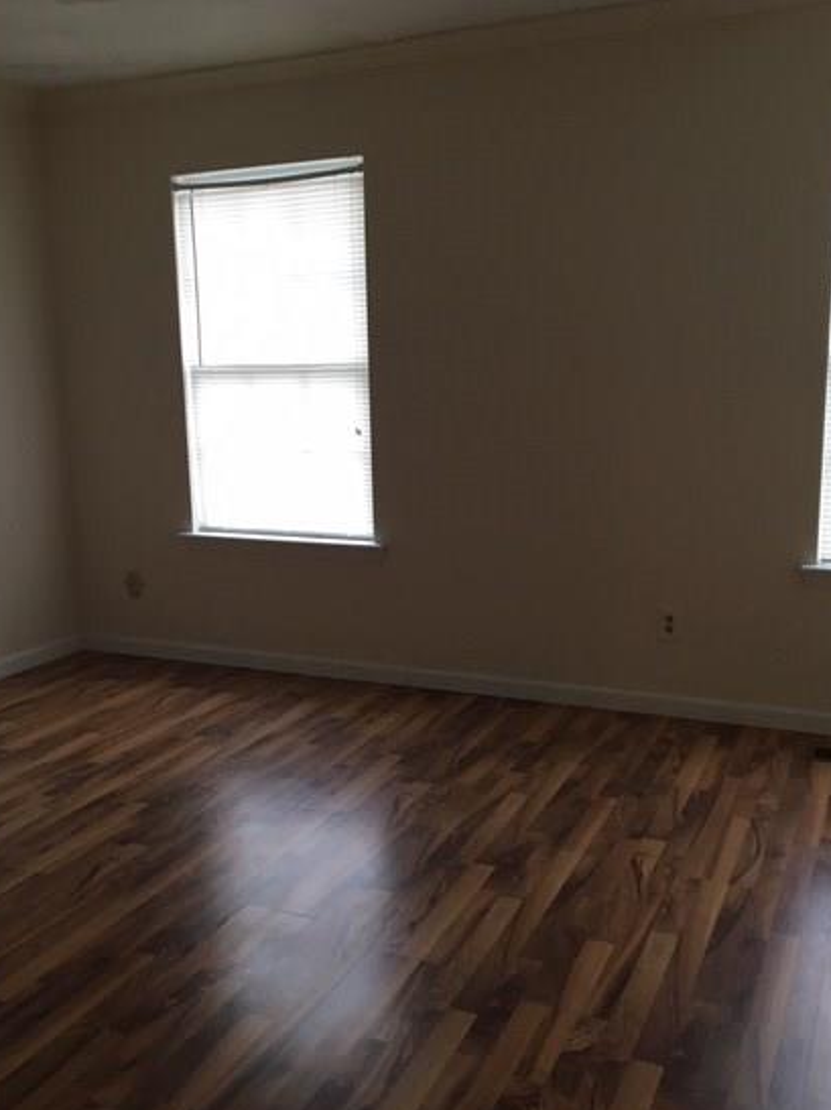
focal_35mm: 34
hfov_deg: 41.8
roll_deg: +0.6
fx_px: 1089
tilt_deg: -10.3
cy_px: 583
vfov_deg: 54.0
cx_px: 396
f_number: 2.2
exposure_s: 1/30
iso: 80
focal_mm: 4.15
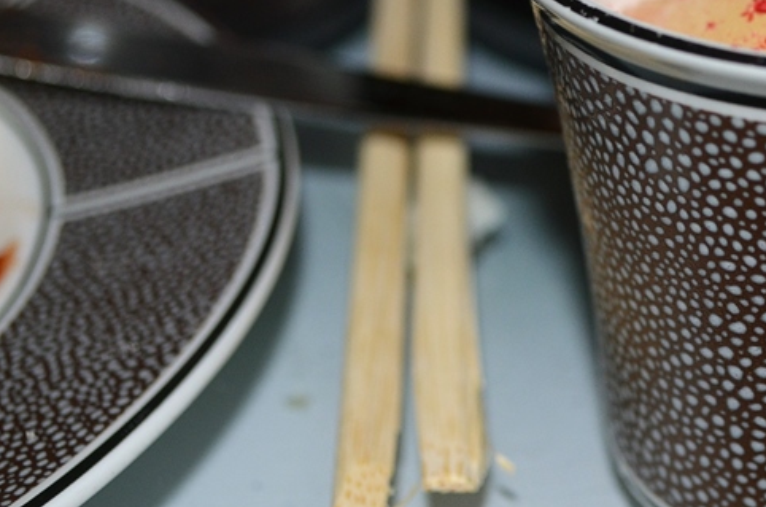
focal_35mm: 102
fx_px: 2165
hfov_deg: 19.8
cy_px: 119
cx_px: 655
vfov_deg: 13.3
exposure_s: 1/60
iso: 560
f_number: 4.8
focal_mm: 32
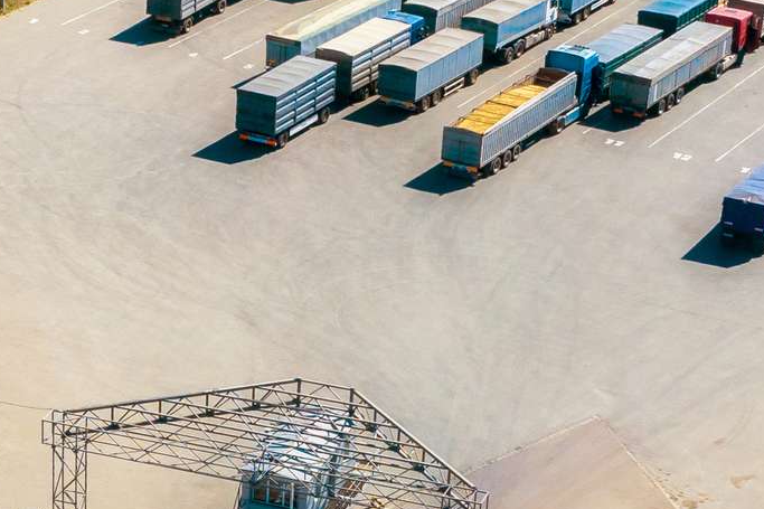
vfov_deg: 11.0
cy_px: 569
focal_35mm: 123
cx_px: 32
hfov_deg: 16.4
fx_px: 2610
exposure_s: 1/400
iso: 100
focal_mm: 10.3
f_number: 6.3
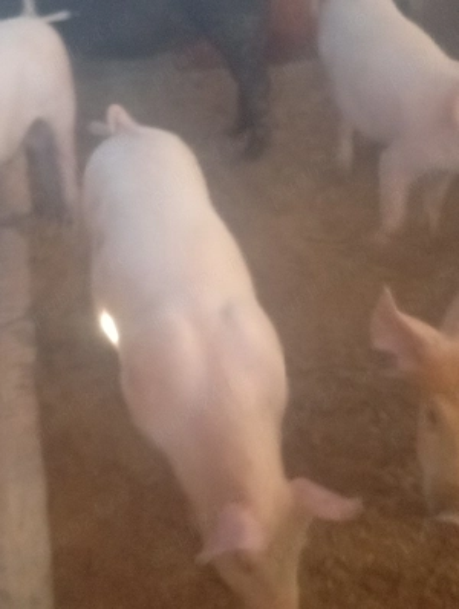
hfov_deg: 23.4
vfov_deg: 30.7
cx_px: 230
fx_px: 1110
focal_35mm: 63
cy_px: 304
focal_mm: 3.84
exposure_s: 1/33.3
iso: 567
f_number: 1.8
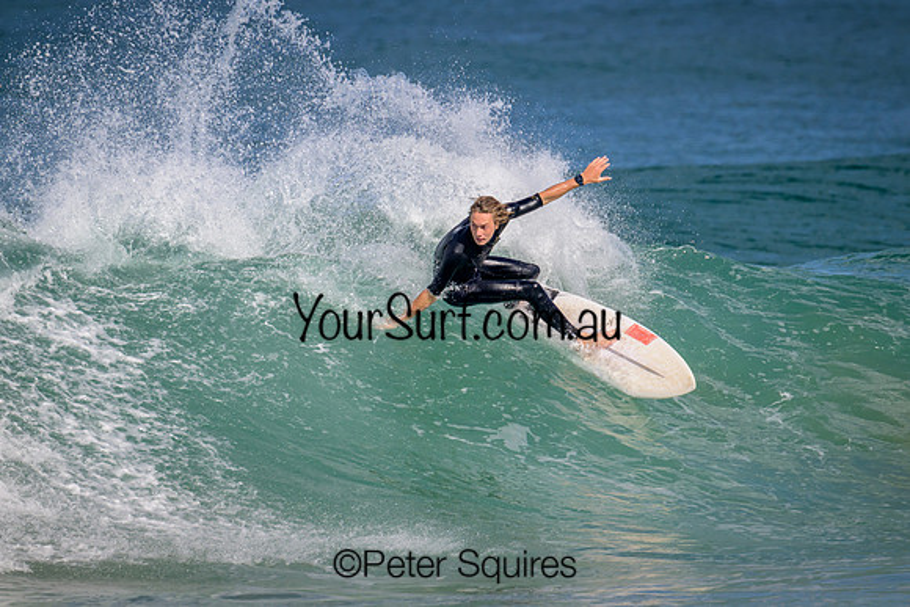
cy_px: 304
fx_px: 17192
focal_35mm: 680
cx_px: 455
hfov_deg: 3.0
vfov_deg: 2.0
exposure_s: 1/2000
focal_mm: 680
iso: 720
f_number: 11
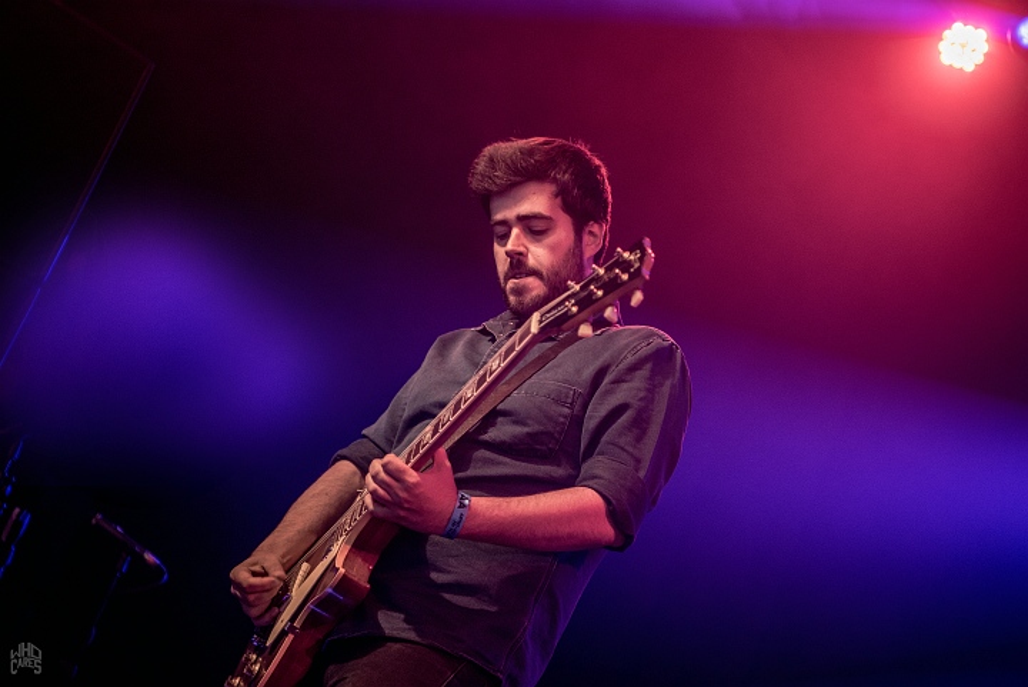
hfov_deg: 28.8
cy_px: 344
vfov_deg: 19.5
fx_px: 2000
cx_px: 514
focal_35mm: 70
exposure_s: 1/80
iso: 1600
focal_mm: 70
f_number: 2.8
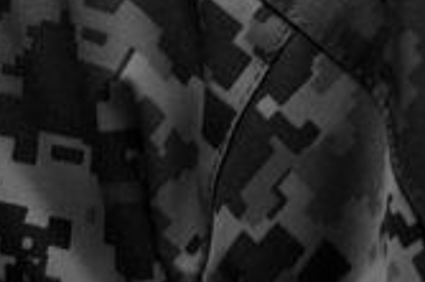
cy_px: -375
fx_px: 2477
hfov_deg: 9.6
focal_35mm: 210
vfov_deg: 6.3
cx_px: 621
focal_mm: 26
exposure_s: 1/60
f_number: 6.3
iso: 160
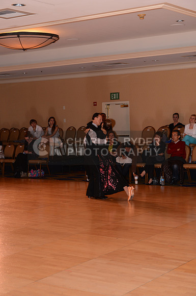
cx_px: 98
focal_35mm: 70
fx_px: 573
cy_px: 148
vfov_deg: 28.9
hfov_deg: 19.4
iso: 800
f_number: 5
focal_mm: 70
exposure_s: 1/200
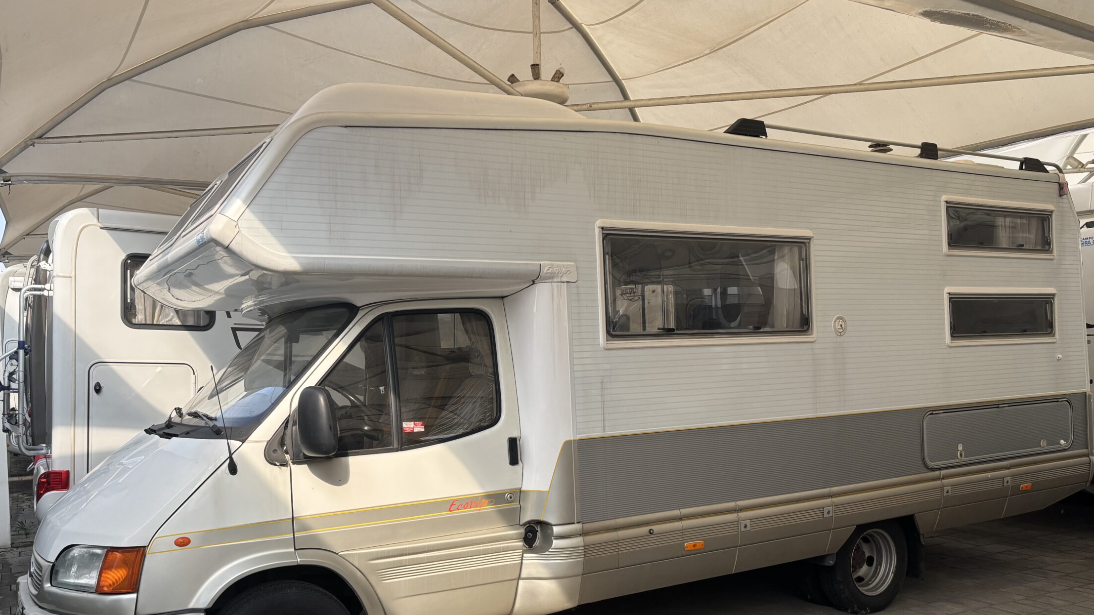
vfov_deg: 36.5
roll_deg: +1.0
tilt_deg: -2.0
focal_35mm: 32
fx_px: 928
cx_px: 571
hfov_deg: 61.0
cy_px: 381
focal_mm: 5.96
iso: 50
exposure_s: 1/608
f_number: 1.6
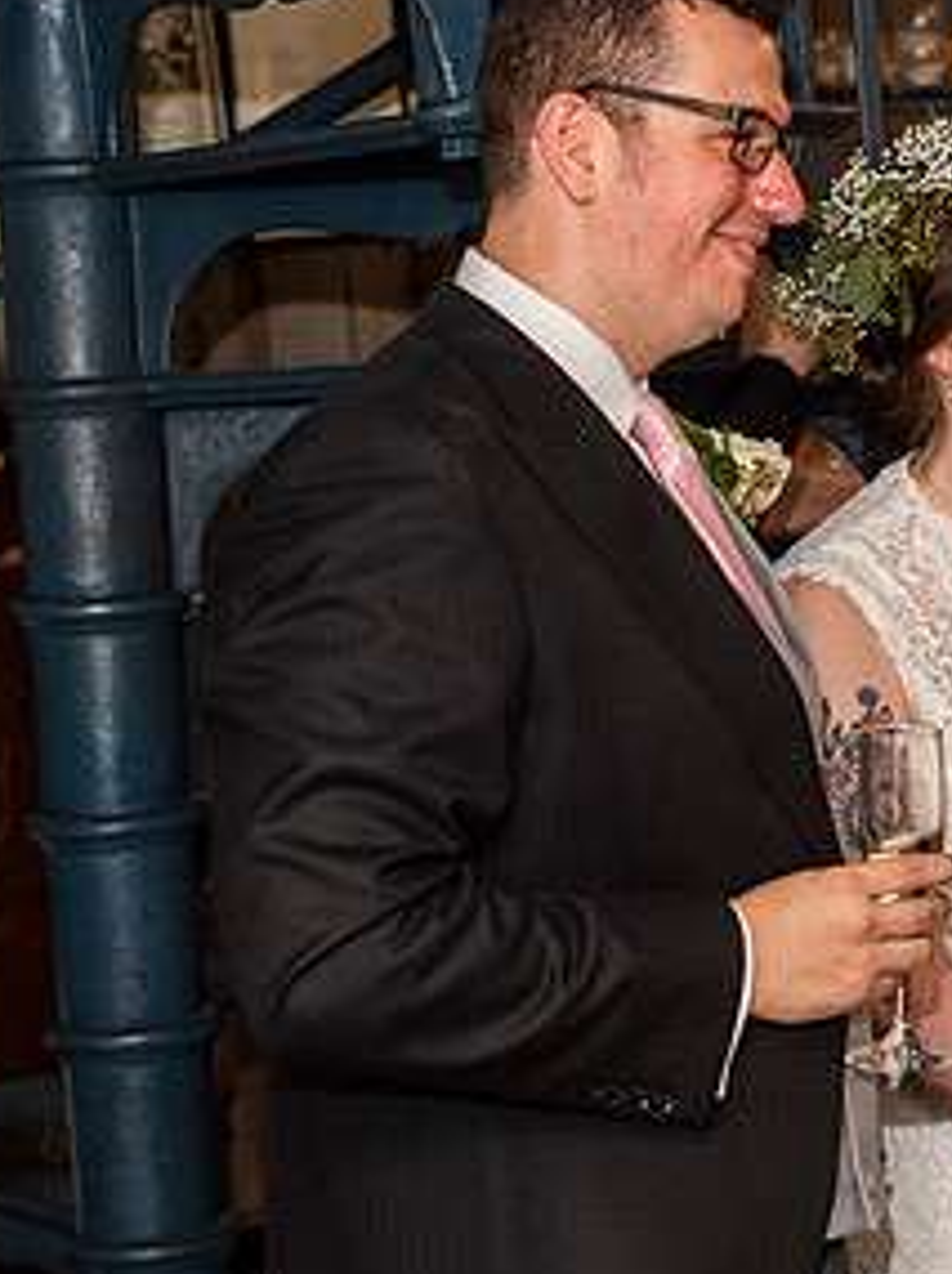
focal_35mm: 98
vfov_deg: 20.0
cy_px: 454
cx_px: 1086
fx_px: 3602
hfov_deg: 14.6
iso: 500
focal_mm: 50
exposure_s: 1/100
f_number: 3.2
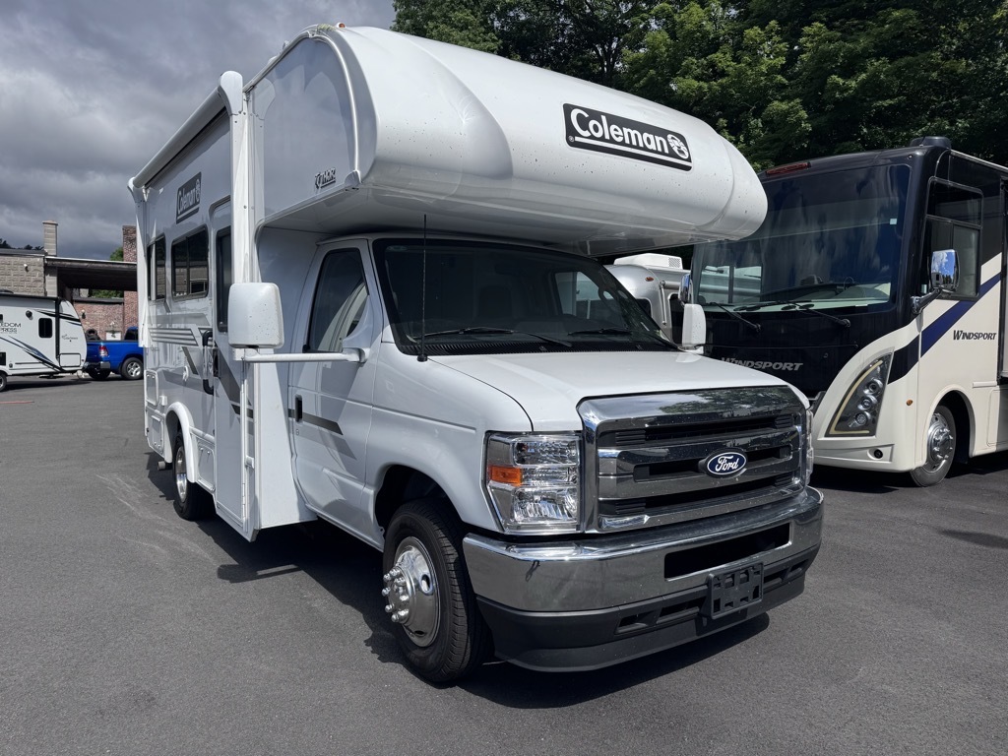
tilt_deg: -3.0
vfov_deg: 56.8
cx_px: 504
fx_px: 699
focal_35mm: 24
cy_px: 378
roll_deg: +0.2
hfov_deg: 71.6
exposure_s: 1/9009
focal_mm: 6.76
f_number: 1.78
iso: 80
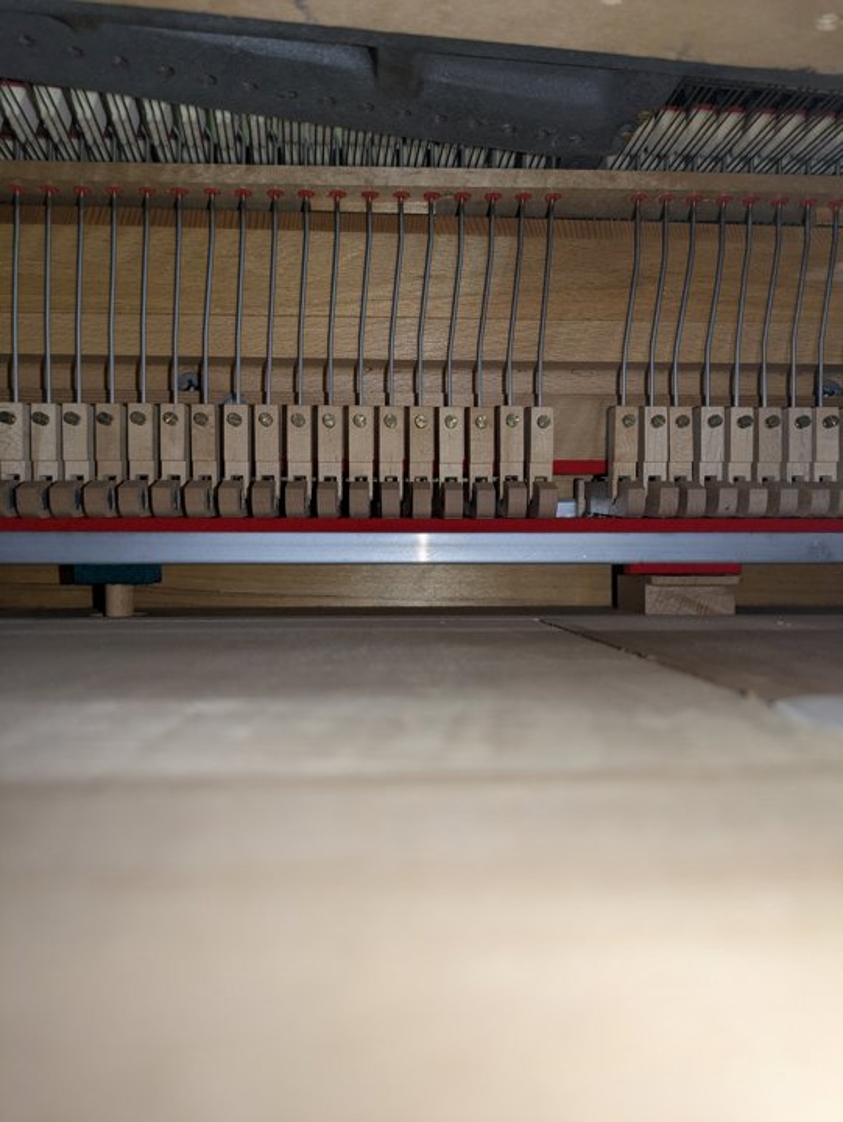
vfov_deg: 69.4
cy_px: 561
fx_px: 811
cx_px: 422
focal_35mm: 25
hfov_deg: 54.9
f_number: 1.89
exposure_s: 1/120
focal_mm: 5.43
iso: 80
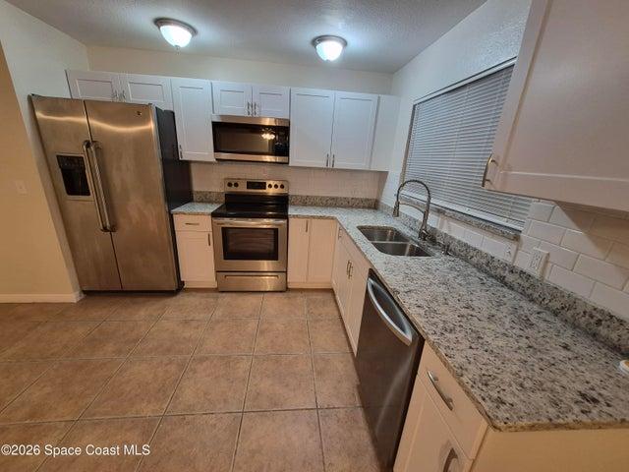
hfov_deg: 106.2
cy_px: 236
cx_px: 314
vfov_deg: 89.9
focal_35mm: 13
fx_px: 236
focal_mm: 1.74
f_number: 2.2
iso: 400
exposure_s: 1/60
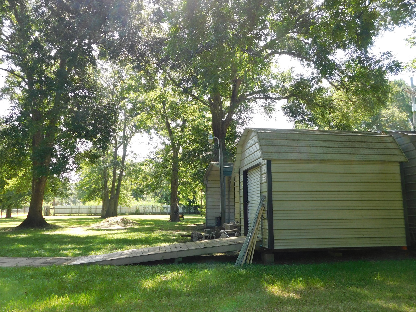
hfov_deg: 60.0
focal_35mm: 30
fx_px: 361
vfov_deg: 46.8
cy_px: 156
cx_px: 208
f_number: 3.2
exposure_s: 1/160
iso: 125
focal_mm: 5.3
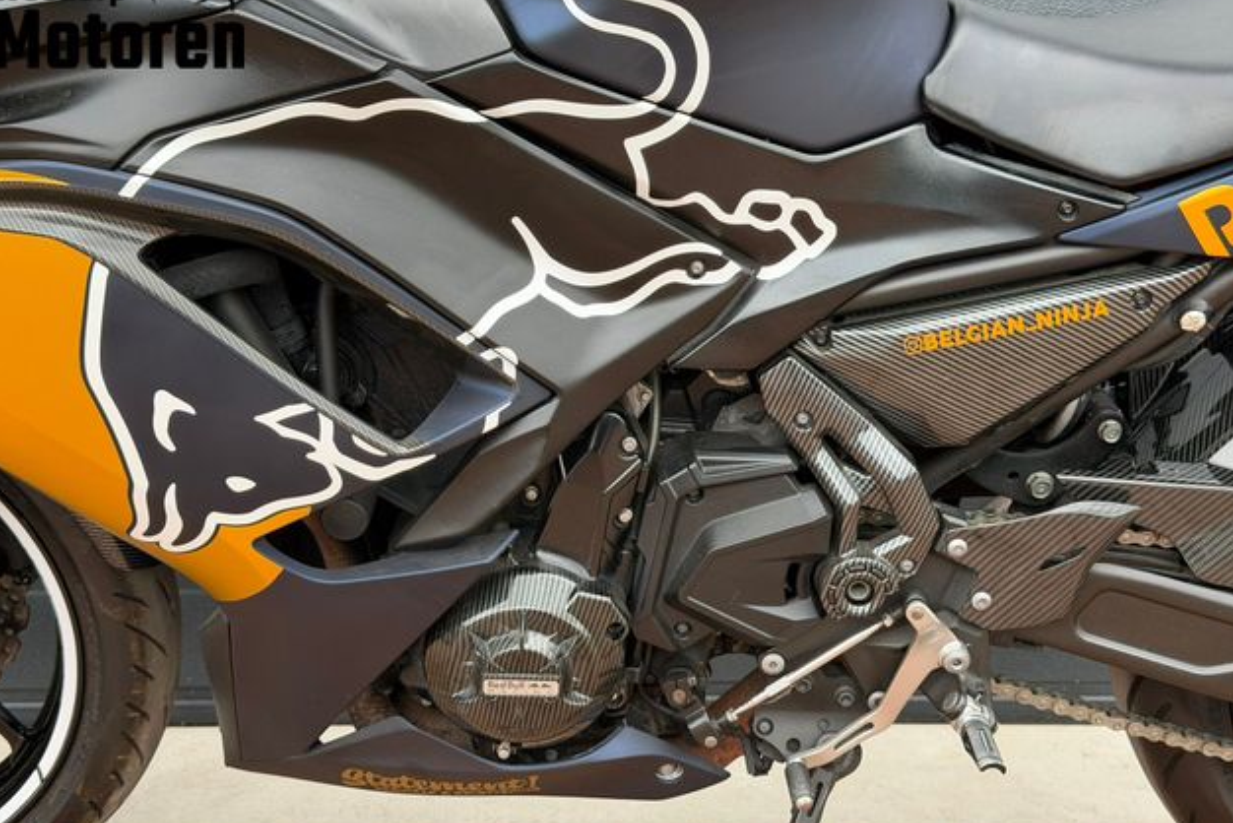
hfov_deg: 38.9
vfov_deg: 26.5
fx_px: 1747
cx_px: 622
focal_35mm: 51
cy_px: 410
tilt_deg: -8.9
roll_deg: -1.2
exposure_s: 1/578
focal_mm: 6.76
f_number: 1.78
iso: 100
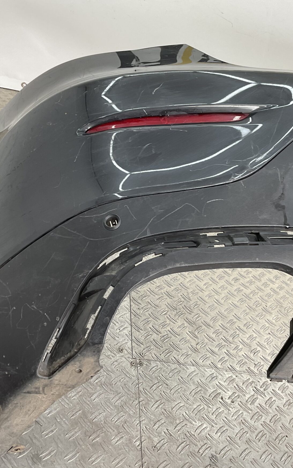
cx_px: 159
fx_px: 575
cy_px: 244
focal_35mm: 45
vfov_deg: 44.4
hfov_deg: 28.6
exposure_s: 1/120
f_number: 1.8
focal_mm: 3
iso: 25
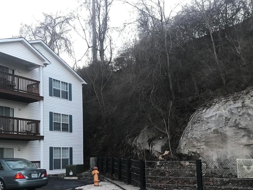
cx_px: 124
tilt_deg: +6.4
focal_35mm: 40
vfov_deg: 35.4
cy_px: 134
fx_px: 292
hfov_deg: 46.8
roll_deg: +0.2
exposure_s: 1/15
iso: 50
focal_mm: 3.99
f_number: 1.8
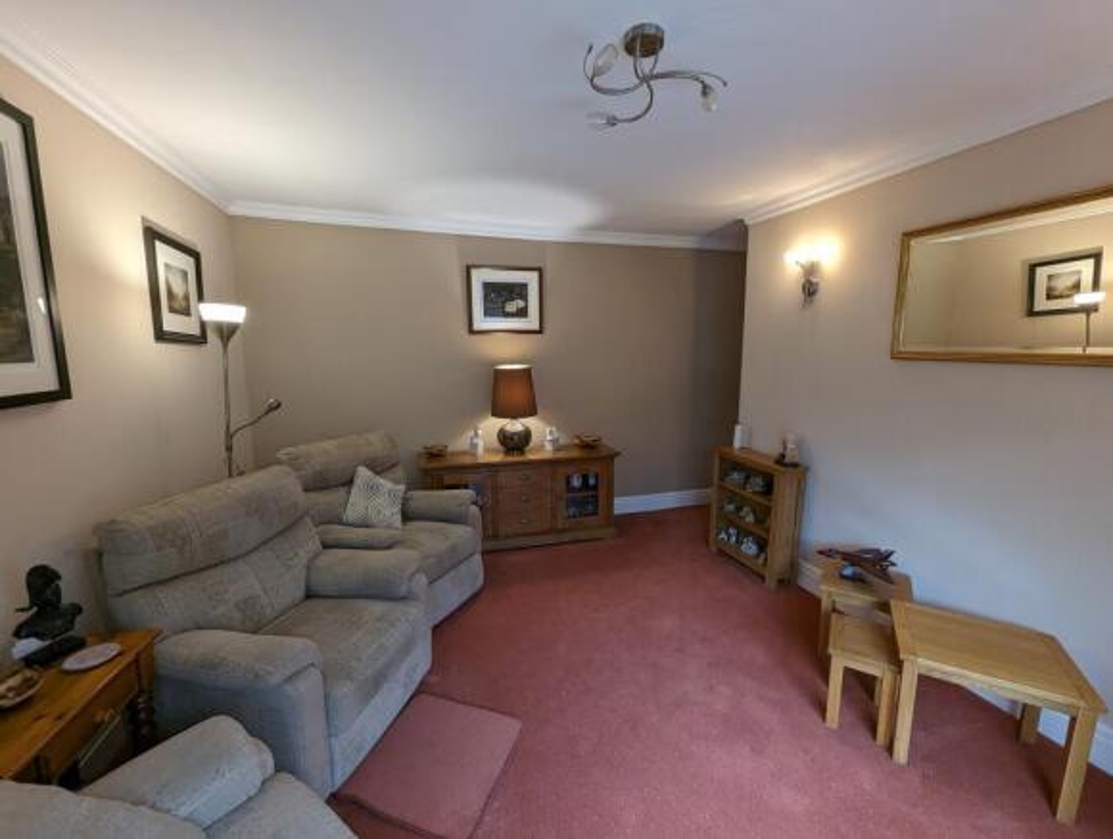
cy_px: 420
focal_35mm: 13
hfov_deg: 106.1
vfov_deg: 90.1
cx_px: 556
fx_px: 419
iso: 247
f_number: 2.2
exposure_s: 1/50
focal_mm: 1.95
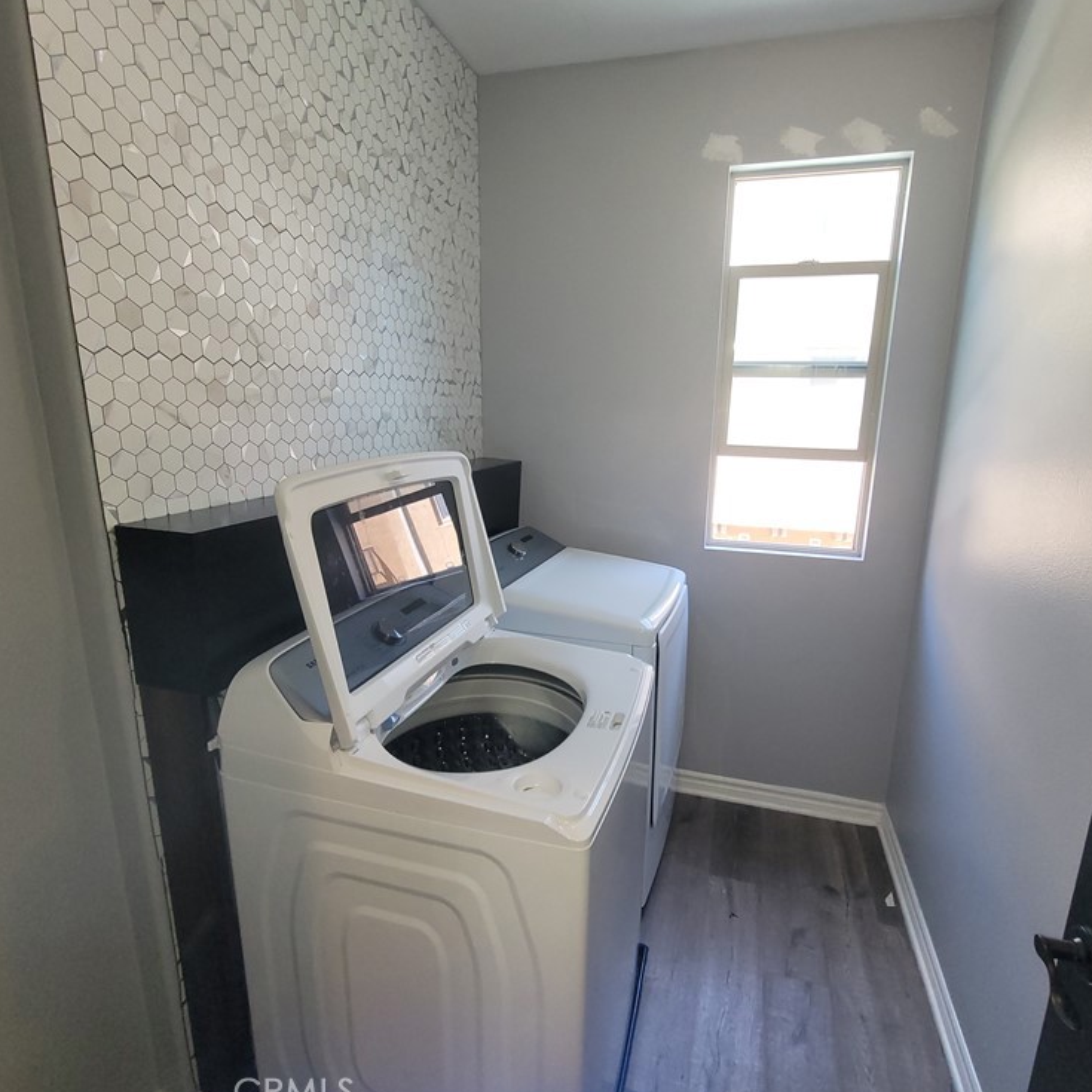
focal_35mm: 16
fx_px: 571
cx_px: 566
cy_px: 542
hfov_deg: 87.4
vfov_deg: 87.4
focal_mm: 2.2
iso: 160
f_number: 2.2
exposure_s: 1/60
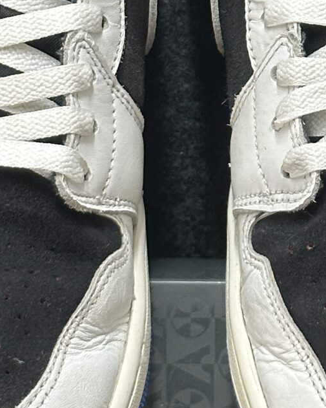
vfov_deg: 10.1
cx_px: 216
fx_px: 2291
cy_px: 28
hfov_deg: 8.1
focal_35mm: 190
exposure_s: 1/33
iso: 320
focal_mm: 6.86
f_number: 1.78
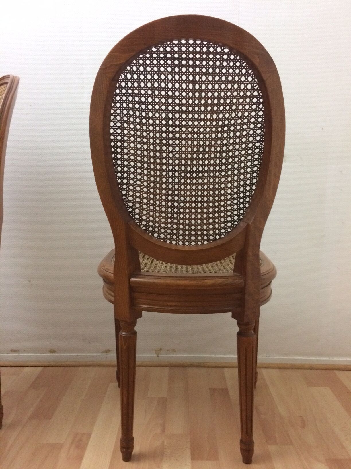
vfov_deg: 61.7
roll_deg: +0.4
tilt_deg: -8.8
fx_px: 392
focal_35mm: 29
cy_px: 234
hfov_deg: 48.2
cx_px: 176
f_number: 2.2
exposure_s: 1/17
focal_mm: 4.15
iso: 320
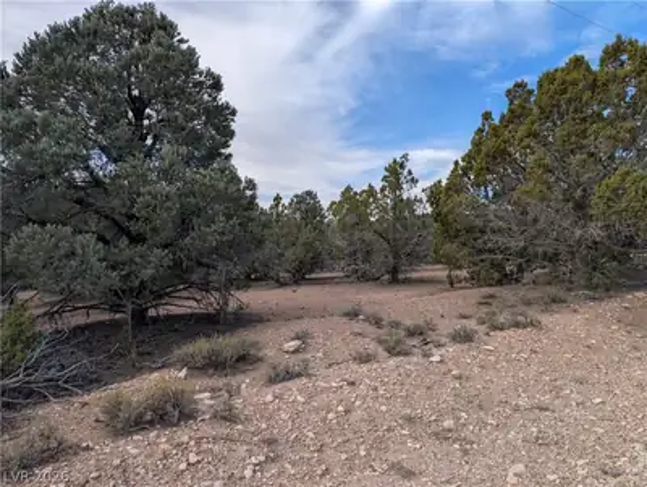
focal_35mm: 24
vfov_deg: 56.9
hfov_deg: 71.5
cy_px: 244
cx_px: 324
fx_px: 449
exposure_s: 1/986
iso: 23
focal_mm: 6.9
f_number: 1.68
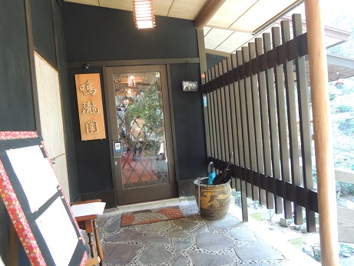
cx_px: 177
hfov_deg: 71.6
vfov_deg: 56.8
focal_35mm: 24
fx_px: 245
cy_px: 133
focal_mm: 4.3
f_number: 2.8
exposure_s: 1/20
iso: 400
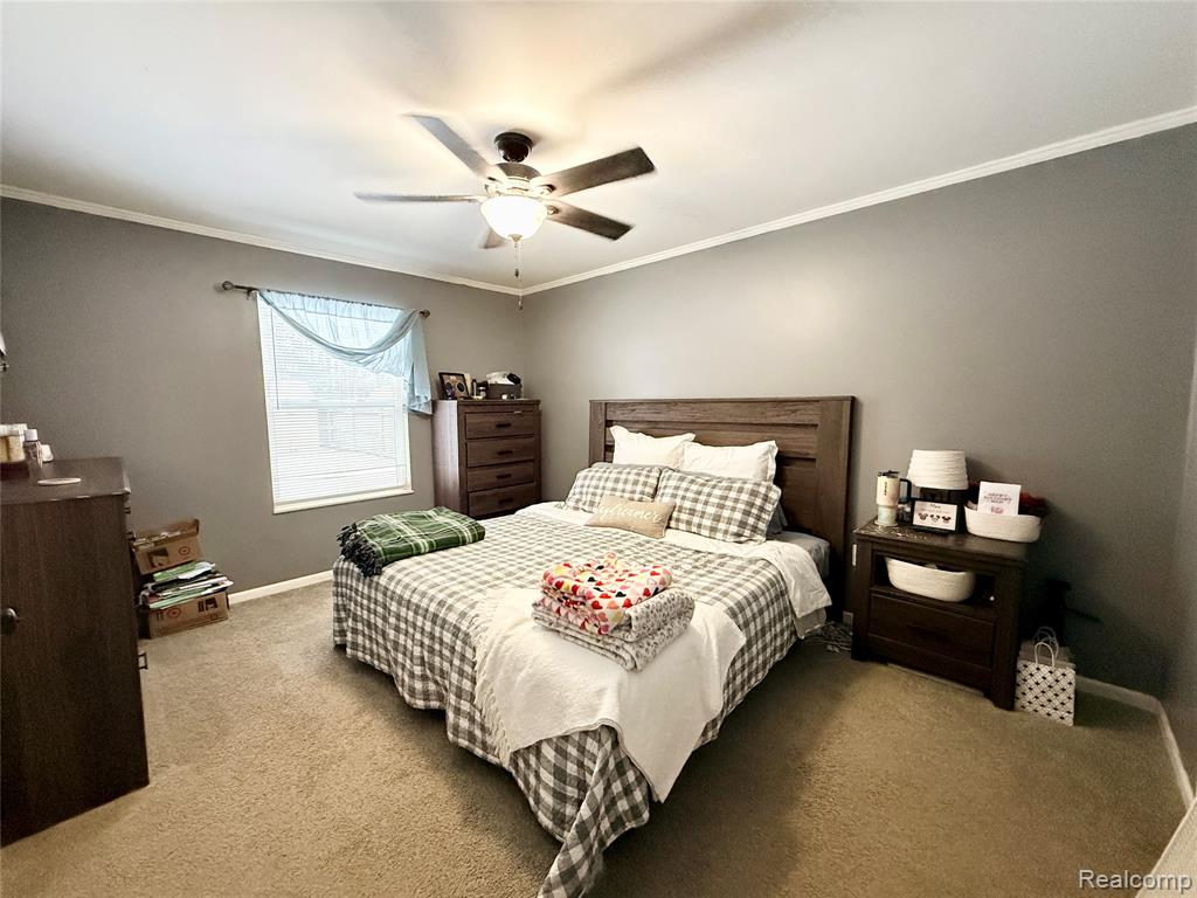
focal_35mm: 14
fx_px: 484
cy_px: 449
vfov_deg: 85.7
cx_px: 598
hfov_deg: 102.1
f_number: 2.2
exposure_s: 1/60
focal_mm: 2.22
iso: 1000
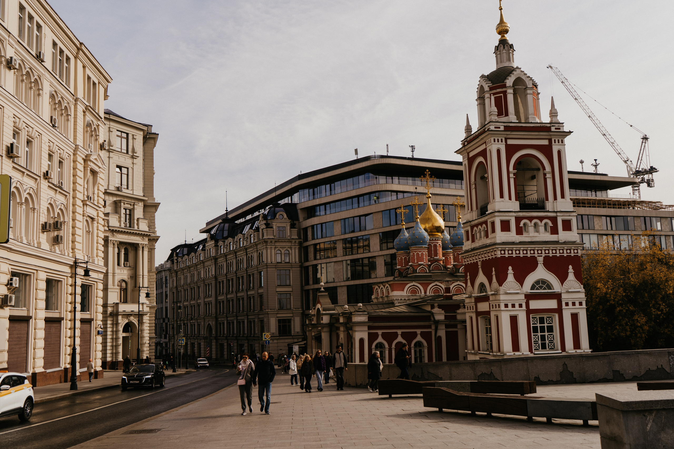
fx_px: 675
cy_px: 224
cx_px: 337
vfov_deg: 36.9
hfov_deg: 53.1
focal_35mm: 36
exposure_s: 1/500
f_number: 4
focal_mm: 35
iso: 100
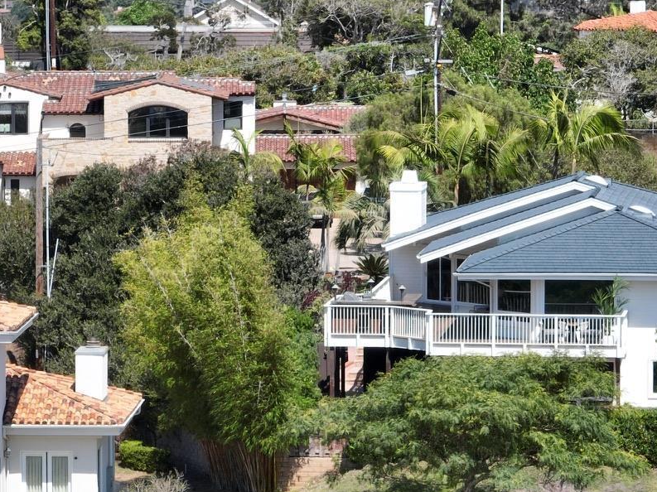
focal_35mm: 208
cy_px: 290
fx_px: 3946
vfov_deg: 7.1
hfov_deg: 9.5
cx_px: 423
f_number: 4.4
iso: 100
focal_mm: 29.85
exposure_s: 1/40
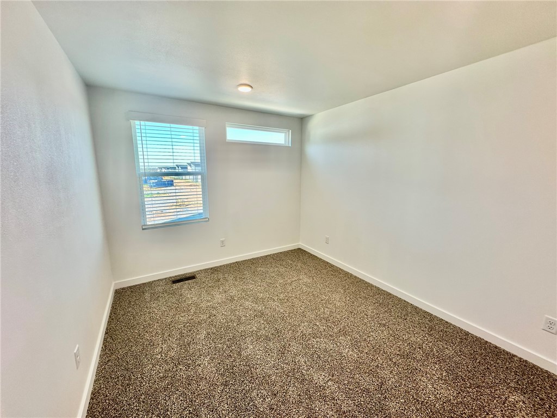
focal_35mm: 14
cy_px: 209
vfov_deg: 85.7
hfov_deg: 102.1
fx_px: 225
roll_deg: -0.3
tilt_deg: -9.7
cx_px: 278
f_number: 2.2
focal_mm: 2.22
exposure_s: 1/120
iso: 64
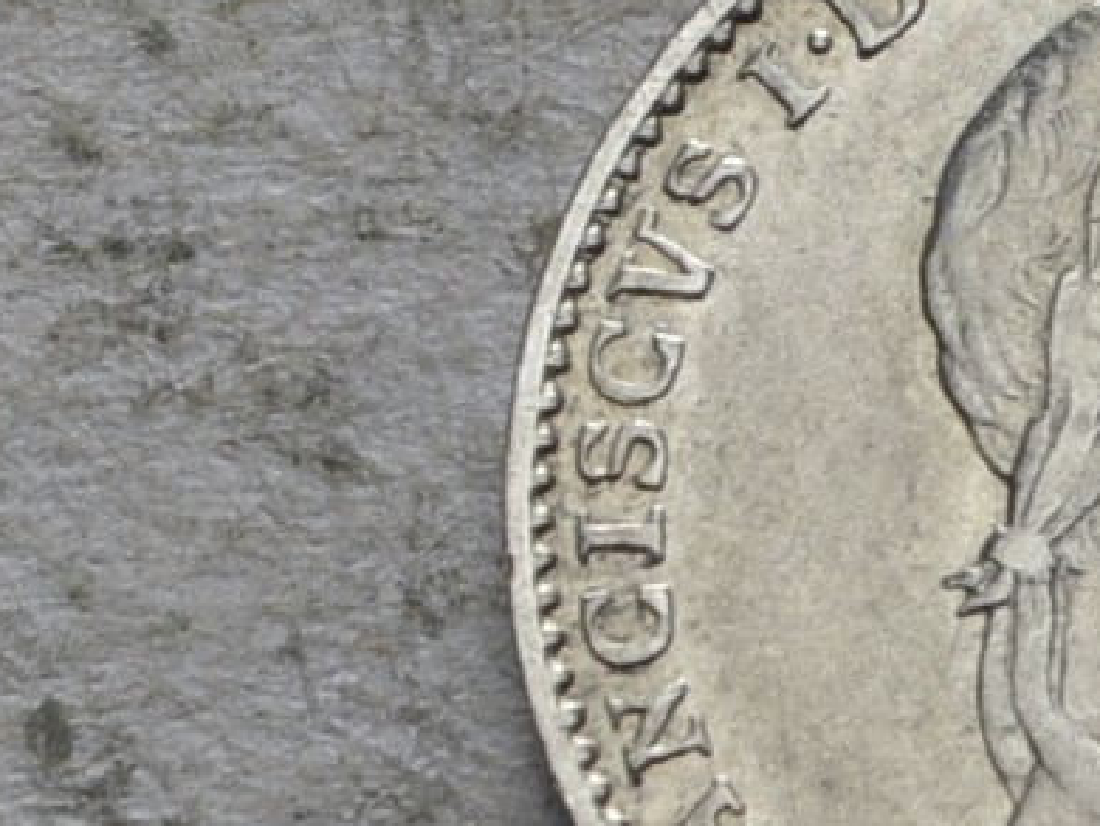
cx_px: 2225
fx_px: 15899
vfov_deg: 3.0
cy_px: 606
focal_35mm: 500
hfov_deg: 3.9
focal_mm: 55
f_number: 14
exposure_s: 1/250
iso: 400
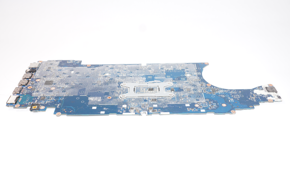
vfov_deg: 36.8
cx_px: 145
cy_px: 96
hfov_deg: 53.2
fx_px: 290
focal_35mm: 36
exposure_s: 1/100
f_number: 5.6
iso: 250
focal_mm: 24
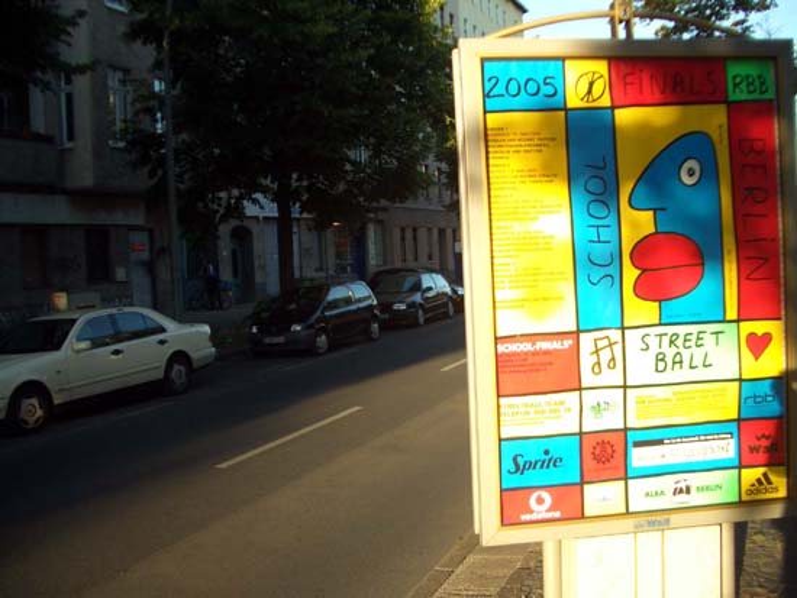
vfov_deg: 40.7
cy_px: 299
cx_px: 398
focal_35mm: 35
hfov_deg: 52.6
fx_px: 806
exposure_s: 1/250
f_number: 2.6
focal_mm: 5.8
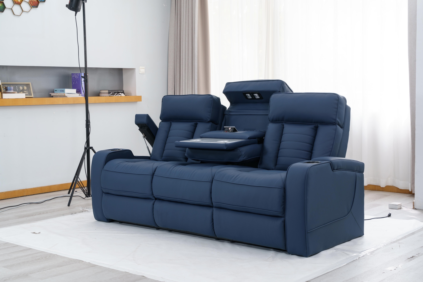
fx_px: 599
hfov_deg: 38.9
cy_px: 141
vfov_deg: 26.5
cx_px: 212
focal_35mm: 51
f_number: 16
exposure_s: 1/1.67
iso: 100
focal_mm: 51
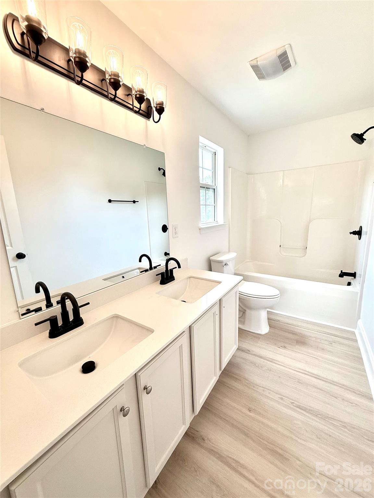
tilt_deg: -10.3
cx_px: 187
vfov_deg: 102.1
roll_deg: +1.6
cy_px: 249
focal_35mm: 14
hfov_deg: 85.7
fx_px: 202
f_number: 2.2
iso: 64
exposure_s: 1/120
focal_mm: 2.22
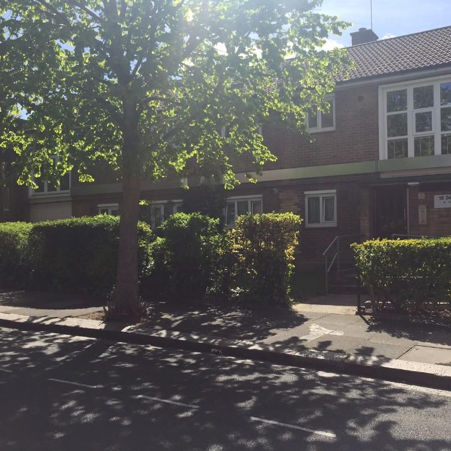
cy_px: 224
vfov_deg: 47.2
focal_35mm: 35
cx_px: 303
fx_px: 516
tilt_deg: -0.6
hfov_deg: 46.4
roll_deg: +0.0
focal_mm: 4.15
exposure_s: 1/1647
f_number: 2.2
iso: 32
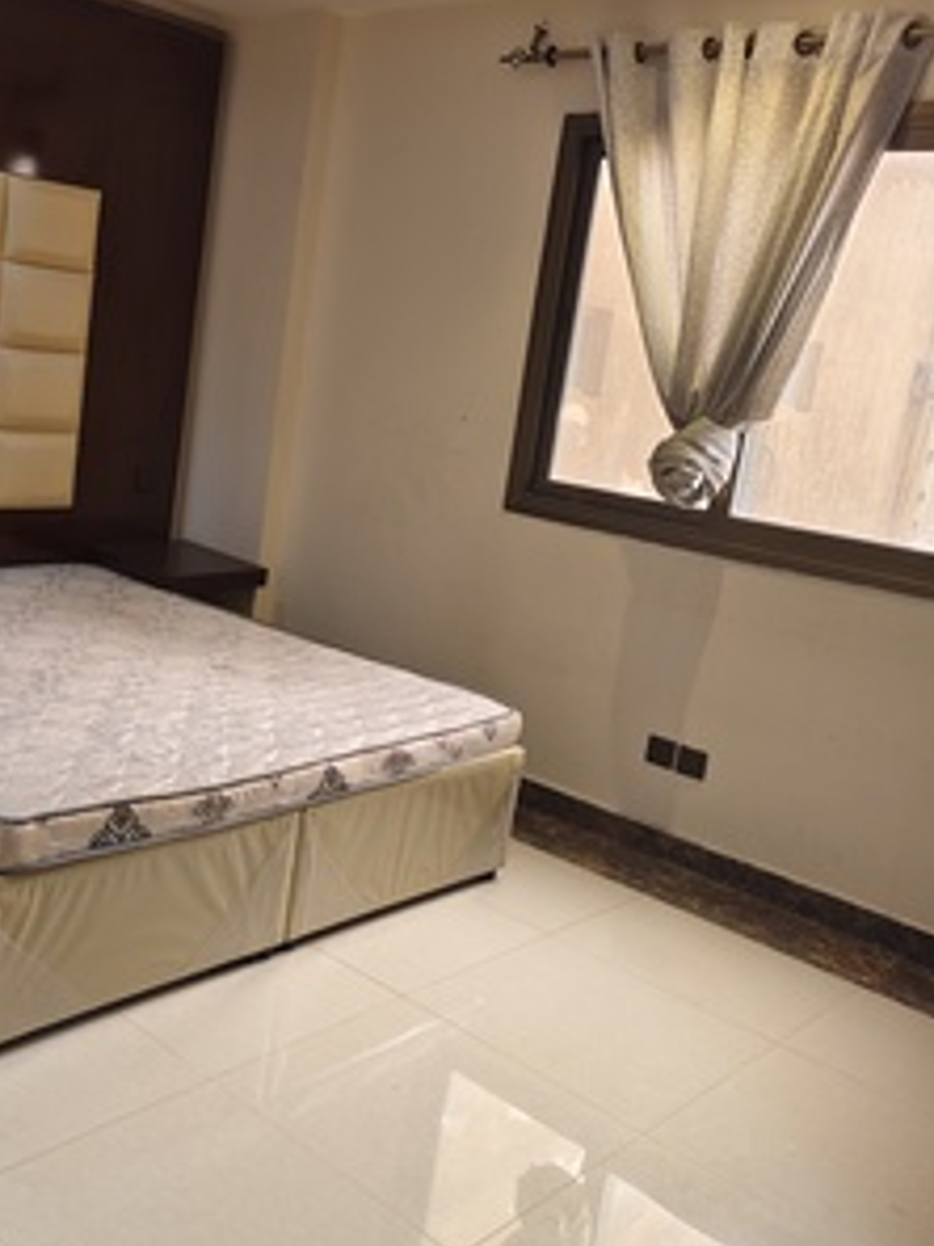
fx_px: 1331
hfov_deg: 37.7
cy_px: 608
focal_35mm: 37
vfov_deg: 50.1
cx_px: 238
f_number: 1.88
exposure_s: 1/60
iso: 1100
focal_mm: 5.56
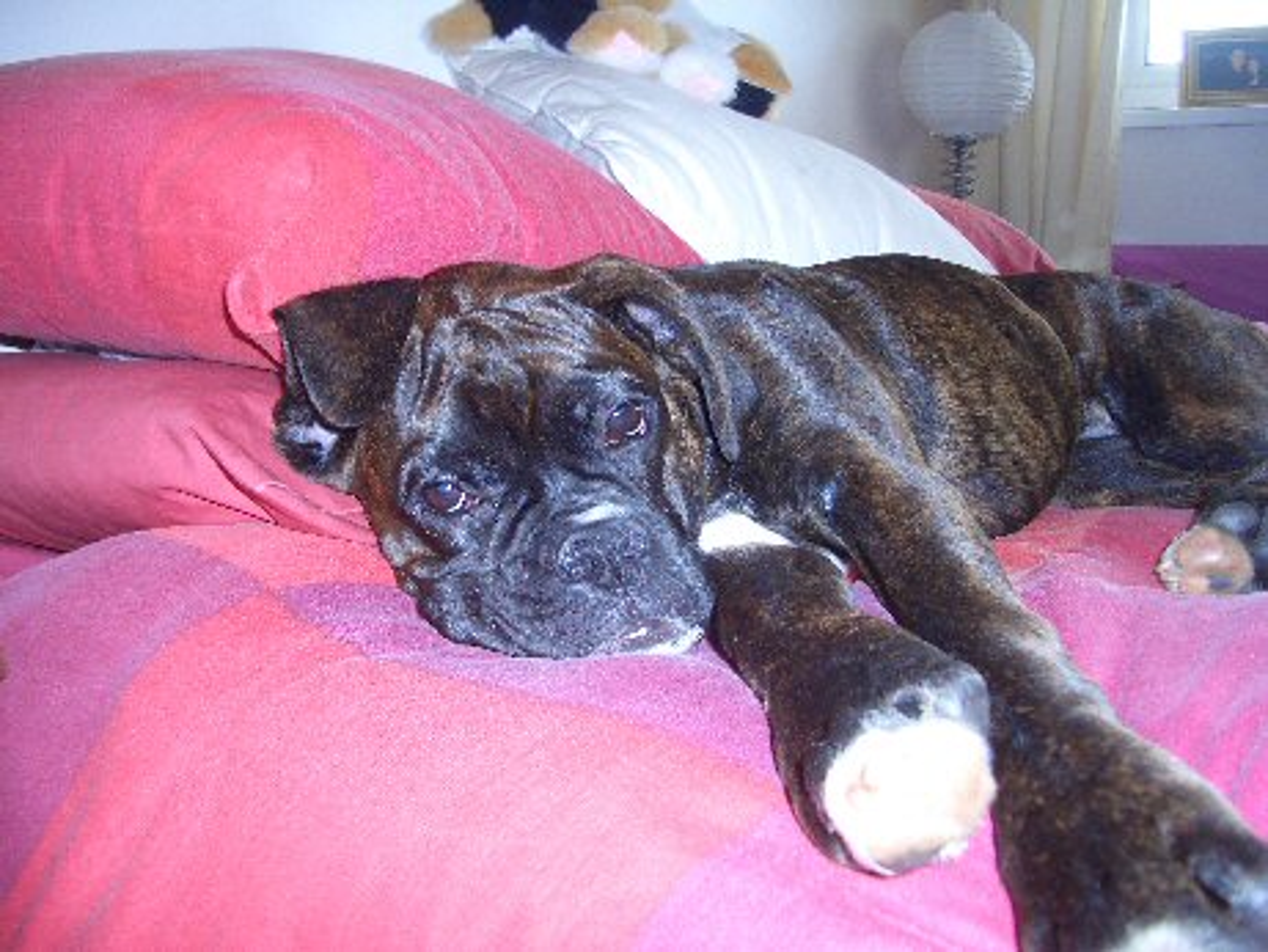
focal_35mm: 35
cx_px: 634
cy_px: 476
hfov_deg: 52.6
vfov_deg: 40.7
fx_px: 1282
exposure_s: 1/60
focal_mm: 5.8
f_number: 2.6
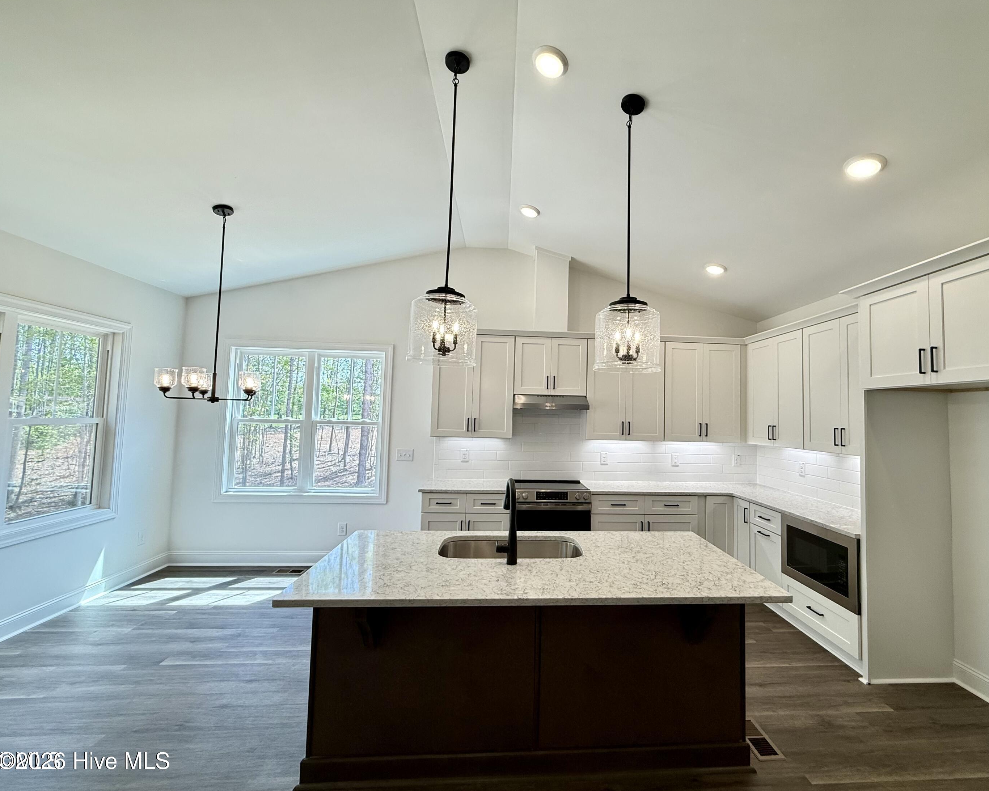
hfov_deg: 96.5
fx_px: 439
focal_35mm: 15
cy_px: 391
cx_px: 539
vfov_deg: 84.0
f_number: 2.2
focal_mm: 2.22
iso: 125
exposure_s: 1/120
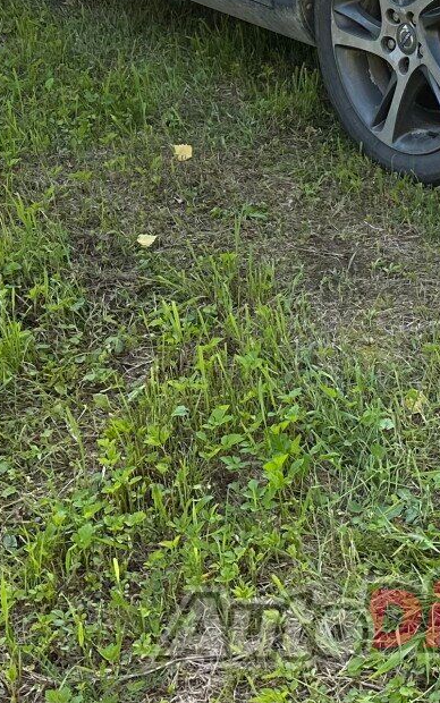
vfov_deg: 24.3
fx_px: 1533
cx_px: 370
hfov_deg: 16.2
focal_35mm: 80
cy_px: -47
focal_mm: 6.86
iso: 80
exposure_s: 1/694
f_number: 1.78
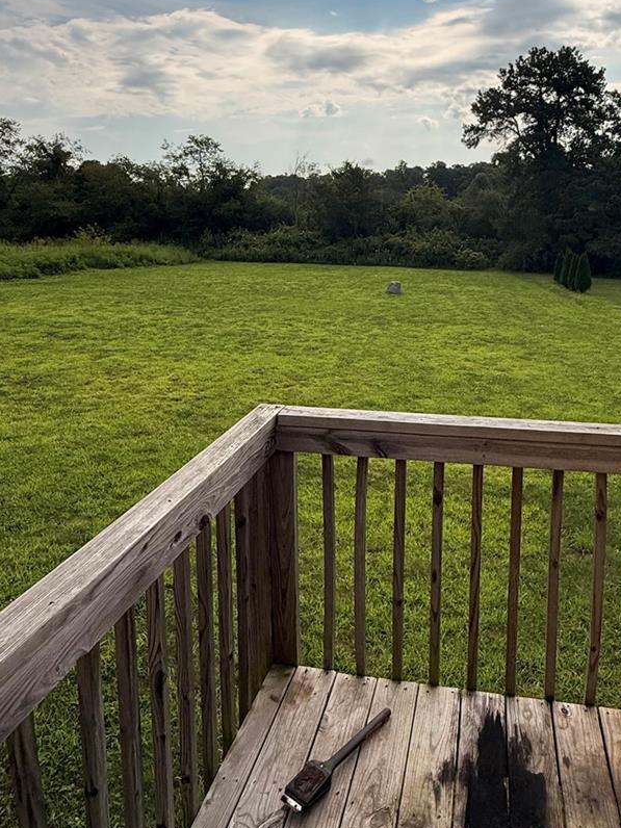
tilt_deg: -7.4
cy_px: 309
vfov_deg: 64.4
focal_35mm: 27
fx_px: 646
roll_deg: -0.3
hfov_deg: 50.9
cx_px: 382
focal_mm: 2.22
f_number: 2.2
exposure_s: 1/3663
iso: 50
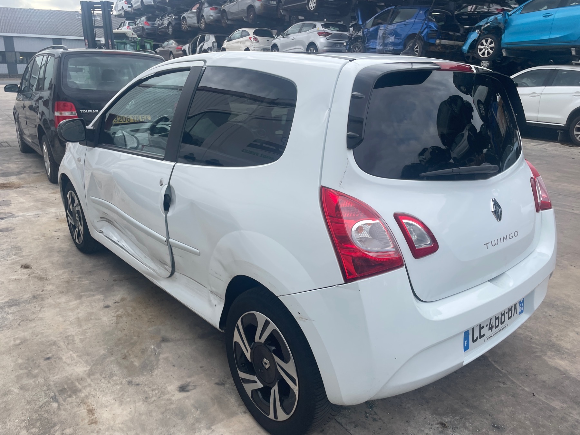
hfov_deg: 67.3
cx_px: 290
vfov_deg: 53.1
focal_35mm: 26
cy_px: 218
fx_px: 436
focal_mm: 4.2
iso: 32
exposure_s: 1/801
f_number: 1.6
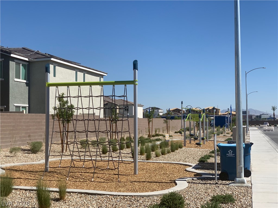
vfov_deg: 28.0
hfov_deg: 36.8
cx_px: 139
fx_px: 418
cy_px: 104
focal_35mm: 52
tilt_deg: +3.2
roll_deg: +0.1
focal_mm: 6
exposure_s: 1/1845
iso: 16
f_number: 2.4
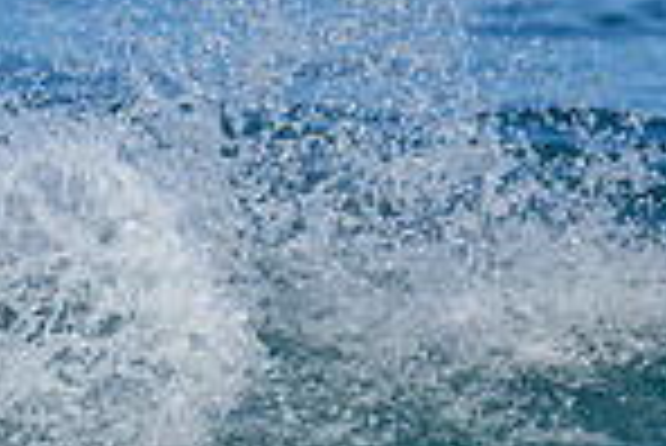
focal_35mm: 3857
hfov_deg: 0.5
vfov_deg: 0.4
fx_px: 71423
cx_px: -573
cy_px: 239
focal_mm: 800
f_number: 8
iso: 400
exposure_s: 1/2000
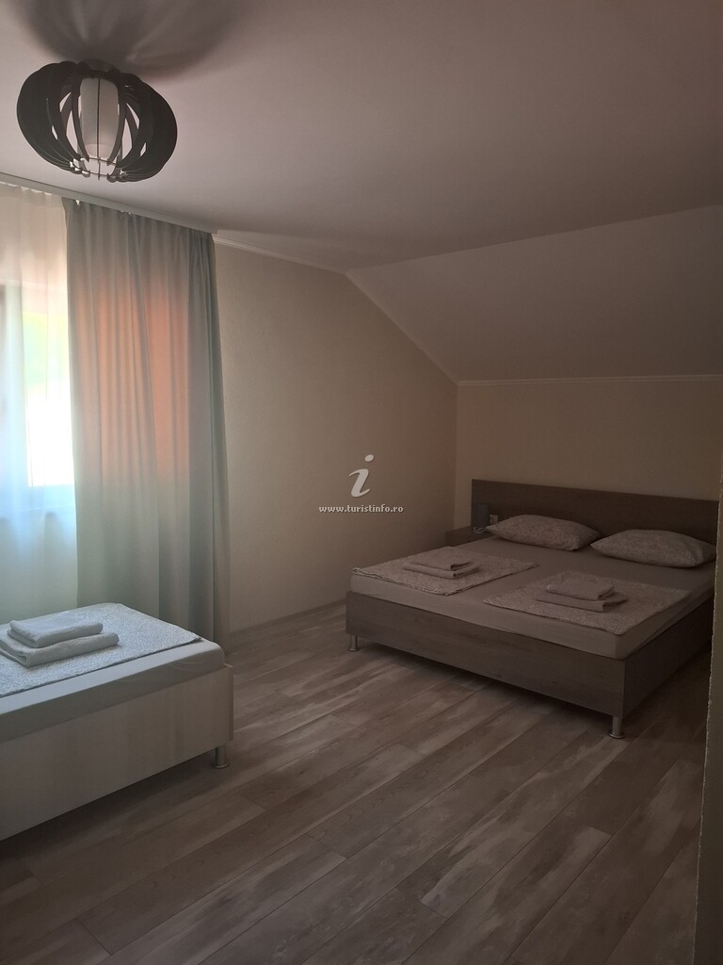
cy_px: 482
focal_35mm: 23
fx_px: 641
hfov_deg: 58.9
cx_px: 362
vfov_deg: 73.9
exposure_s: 1/33
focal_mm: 5.54
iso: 320
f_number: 1.8
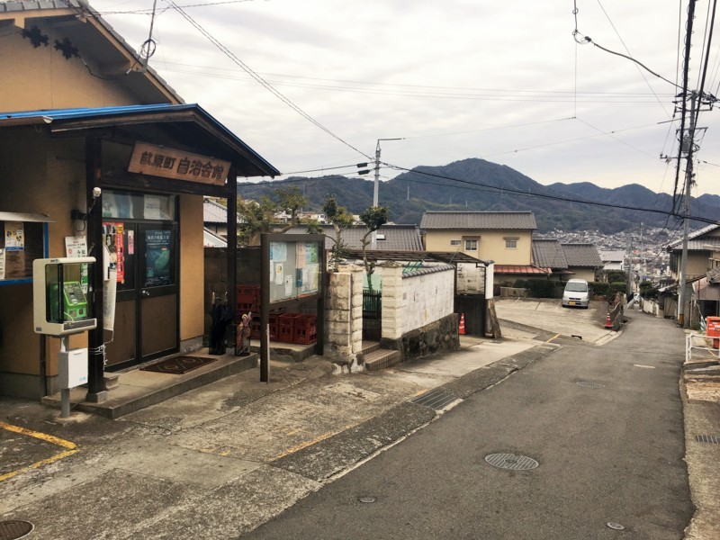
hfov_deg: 61.7
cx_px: 360
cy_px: 270
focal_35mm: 29
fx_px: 603
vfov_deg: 48.2
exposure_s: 1/120
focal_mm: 4.15
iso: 32
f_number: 2.2
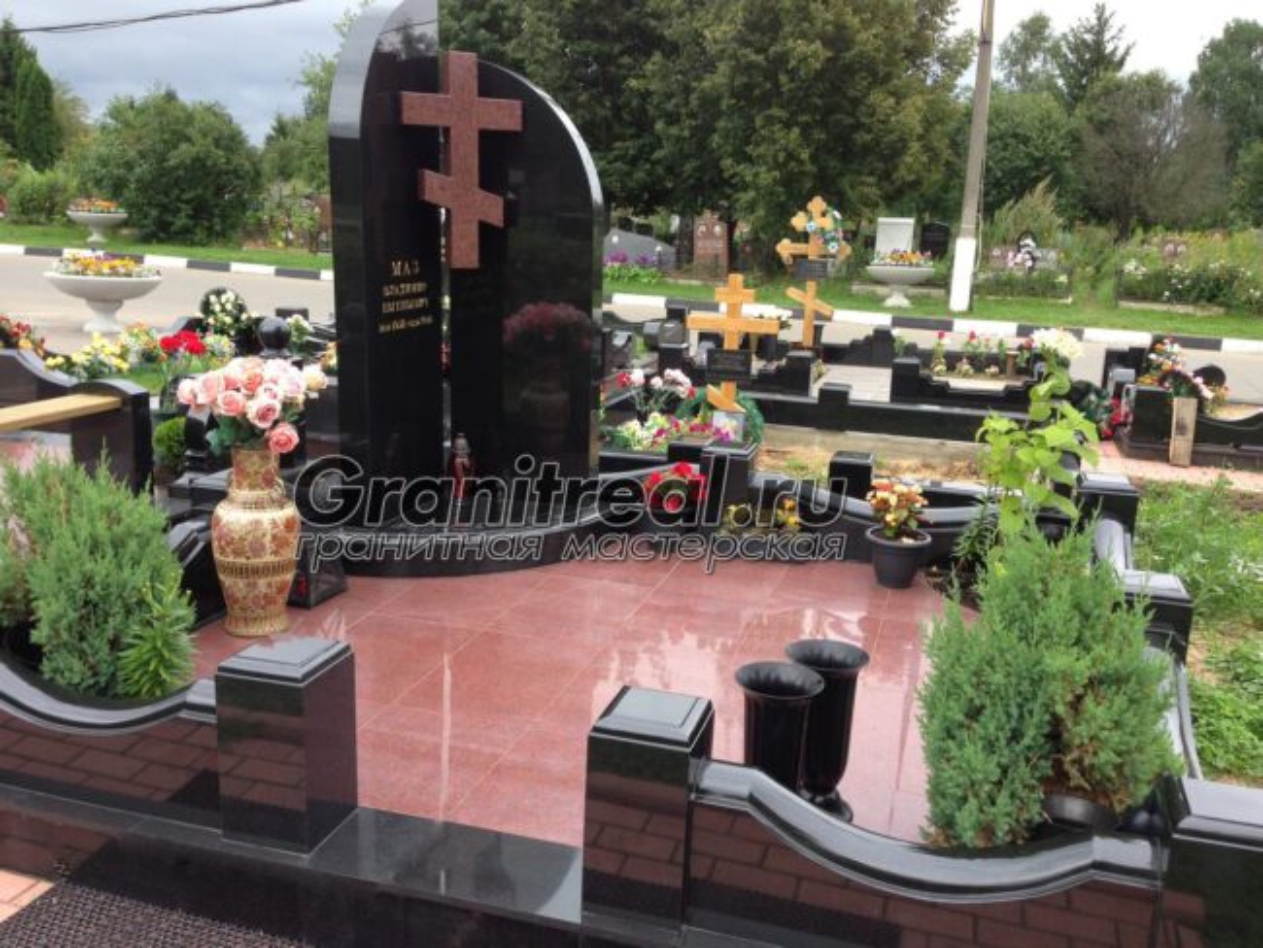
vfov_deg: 43.0
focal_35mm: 33
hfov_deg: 55.3
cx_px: 632
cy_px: 474
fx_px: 1204
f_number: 2.4
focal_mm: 4.13
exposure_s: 1/186
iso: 50
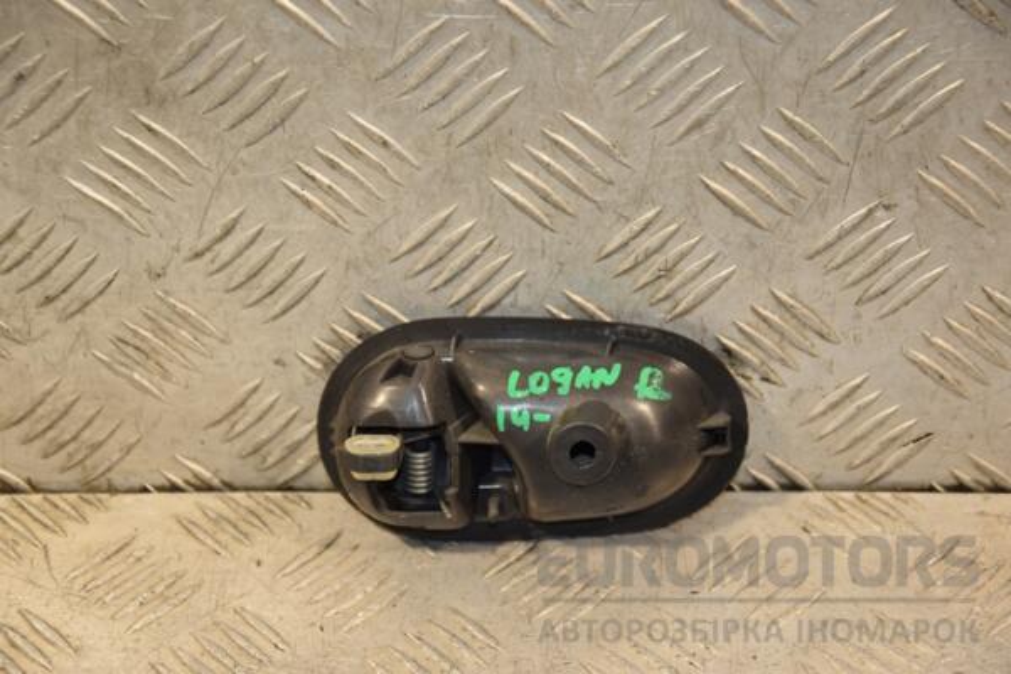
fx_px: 2949
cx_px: 506
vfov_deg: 13.0
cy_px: 337
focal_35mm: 105
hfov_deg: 19.5
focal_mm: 70
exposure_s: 1/125
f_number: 5.3
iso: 800
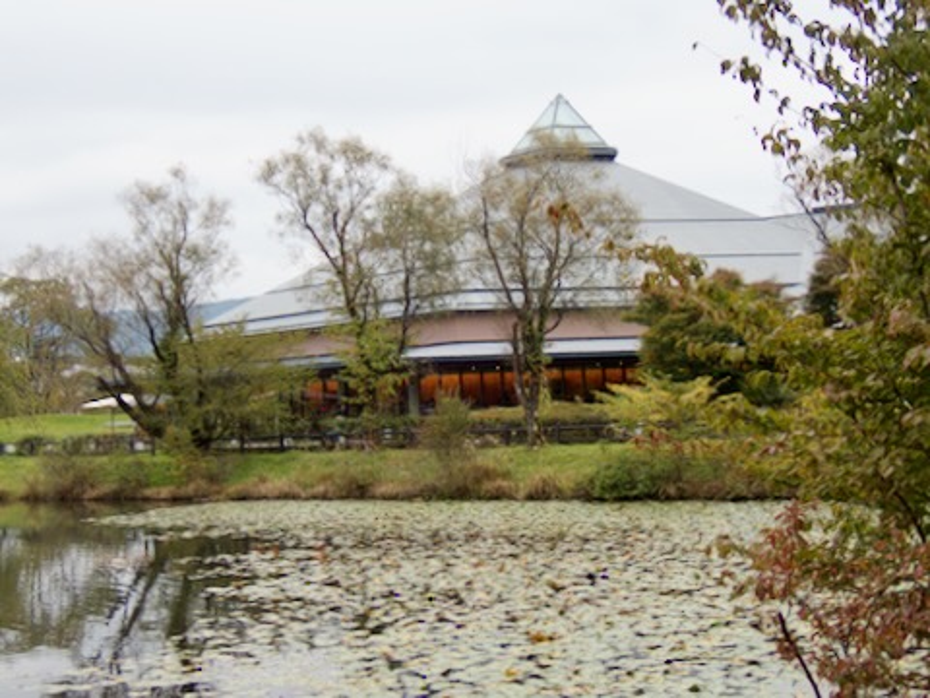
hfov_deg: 33.2
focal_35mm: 58
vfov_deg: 25.2
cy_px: 349
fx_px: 1558
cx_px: 465
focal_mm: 10.35
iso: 250
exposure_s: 1/60
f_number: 3.5
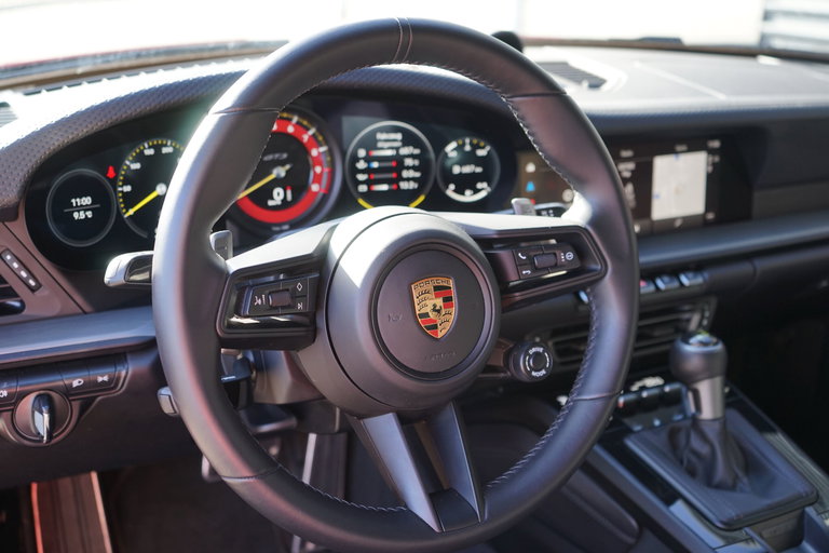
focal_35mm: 42
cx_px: 414
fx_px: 967
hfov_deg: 46.4
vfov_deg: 31.9
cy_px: 276
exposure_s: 1/60
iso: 200
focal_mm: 42
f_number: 4.5
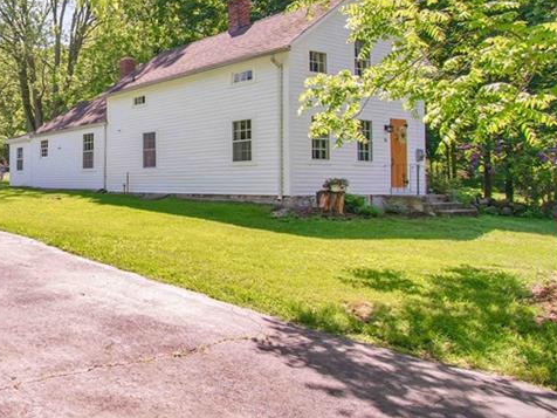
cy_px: 163
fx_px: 499
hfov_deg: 50.9
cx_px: 46
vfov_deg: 45.1
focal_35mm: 31
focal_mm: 10
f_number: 5
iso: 125
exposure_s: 1/320
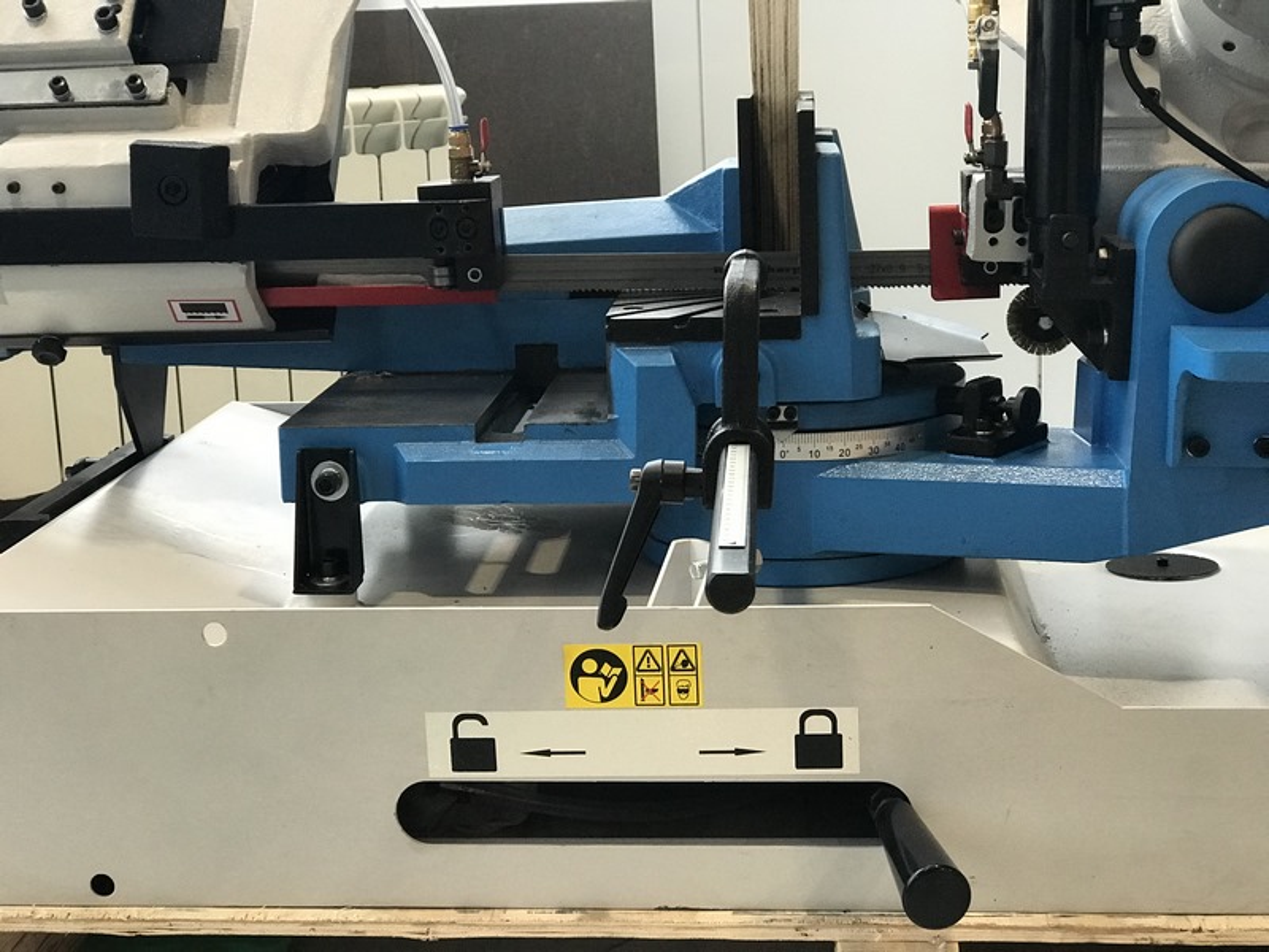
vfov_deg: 25.7
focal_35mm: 57
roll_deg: +2.3
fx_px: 2090
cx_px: 634
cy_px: 476
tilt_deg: -13.8
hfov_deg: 33.8
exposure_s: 1/50
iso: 200
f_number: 2.8
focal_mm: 6.6
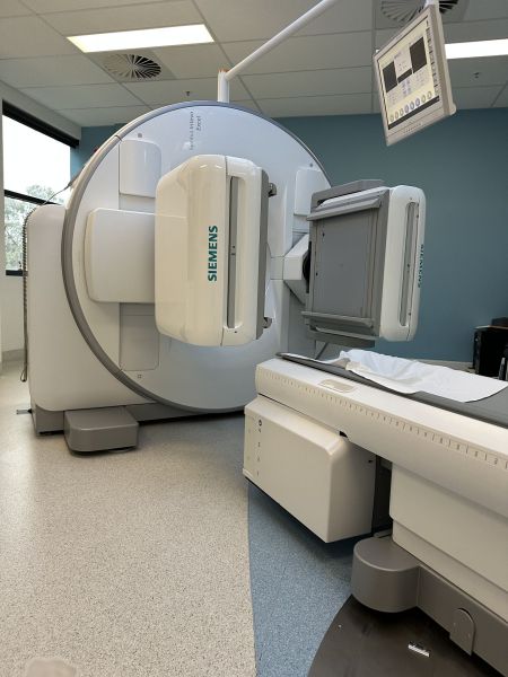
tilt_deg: -5.7
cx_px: 254
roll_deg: -2.1
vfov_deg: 71.6
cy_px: 338
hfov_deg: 56.8
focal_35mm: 24
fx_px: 470
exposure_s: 1/50
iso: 200
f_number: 1.78
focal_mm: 6.86
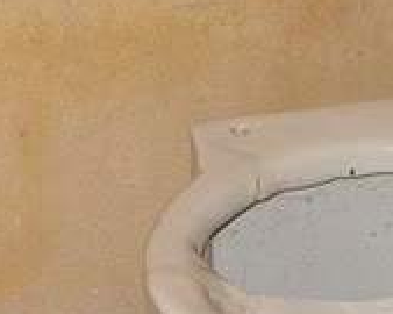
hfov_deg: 8.6
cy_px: 286
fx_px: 2616
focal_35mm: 225
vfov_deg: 6.9
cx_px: 209
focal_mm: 7.85
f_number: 2.6
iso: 200
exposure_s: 1/60
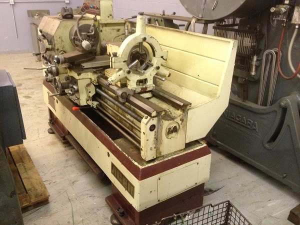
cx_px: 150
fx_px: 303
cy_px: 112
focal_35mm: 35
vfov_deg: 40.7
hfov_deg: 52.6
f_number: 2.4
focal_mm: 4.28
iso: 400
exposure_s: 1/15
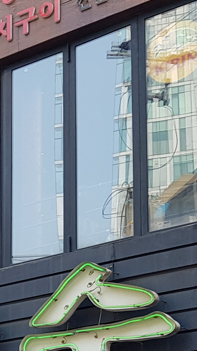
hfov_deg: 10.8
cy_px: 453
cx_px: -203
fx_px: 947
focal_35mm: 102
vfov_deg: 19.4
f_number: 1.7
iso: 40
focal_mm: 4.2
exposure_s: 1/360
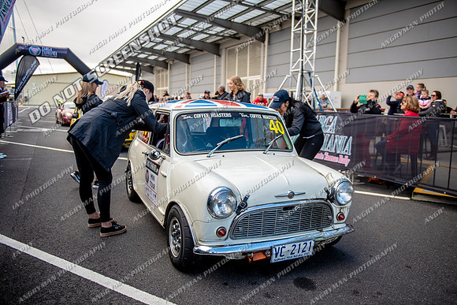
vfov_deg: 42.3
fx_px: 394
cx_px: 228
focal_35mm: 31
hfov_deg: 60.3
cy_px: 152
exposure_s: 1/500
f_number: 2.8
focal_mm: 31
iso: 100
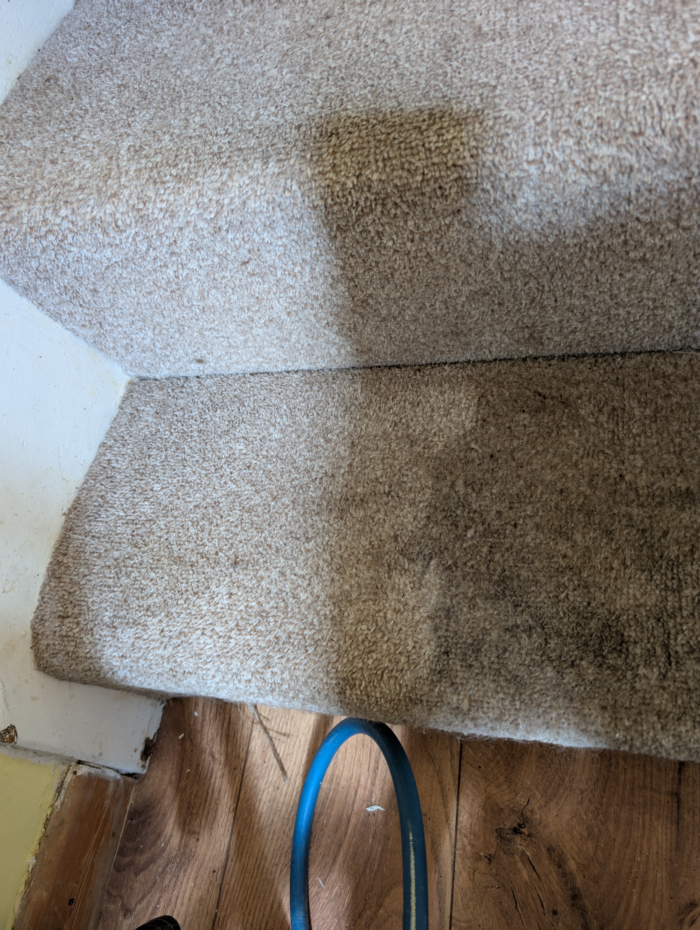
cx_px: 350
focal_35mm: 24
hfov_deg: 56.9
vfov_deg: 71.5
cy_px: 465
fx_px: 645
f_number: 1.68
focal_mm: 6.9
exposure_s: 1/211
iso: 156
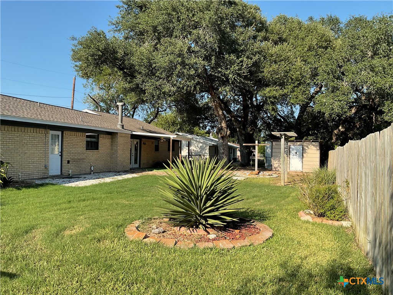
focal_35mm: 29
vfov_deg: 48.2
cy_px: 148
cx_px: 196
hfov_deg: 61.7
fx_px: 329
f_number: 1.8
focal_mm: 3
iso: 16
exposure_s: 1/978
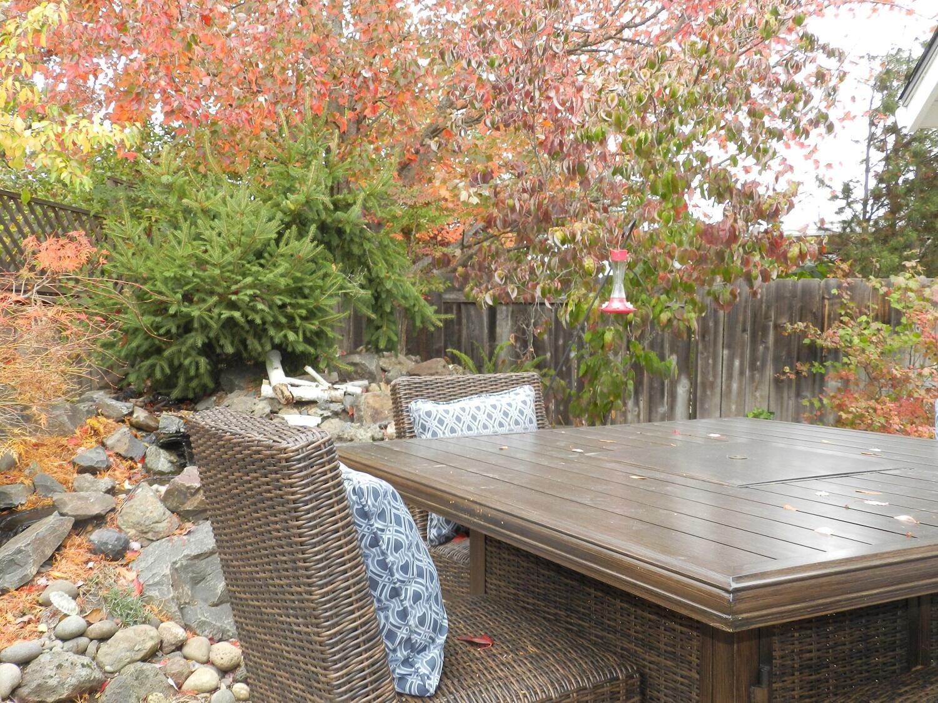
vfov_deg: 44.2
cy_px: 352
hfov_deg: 56.8
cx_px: 469
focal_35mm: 32
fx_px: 867
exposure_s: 1/125
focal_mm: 5.6
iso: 160
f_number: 3.7
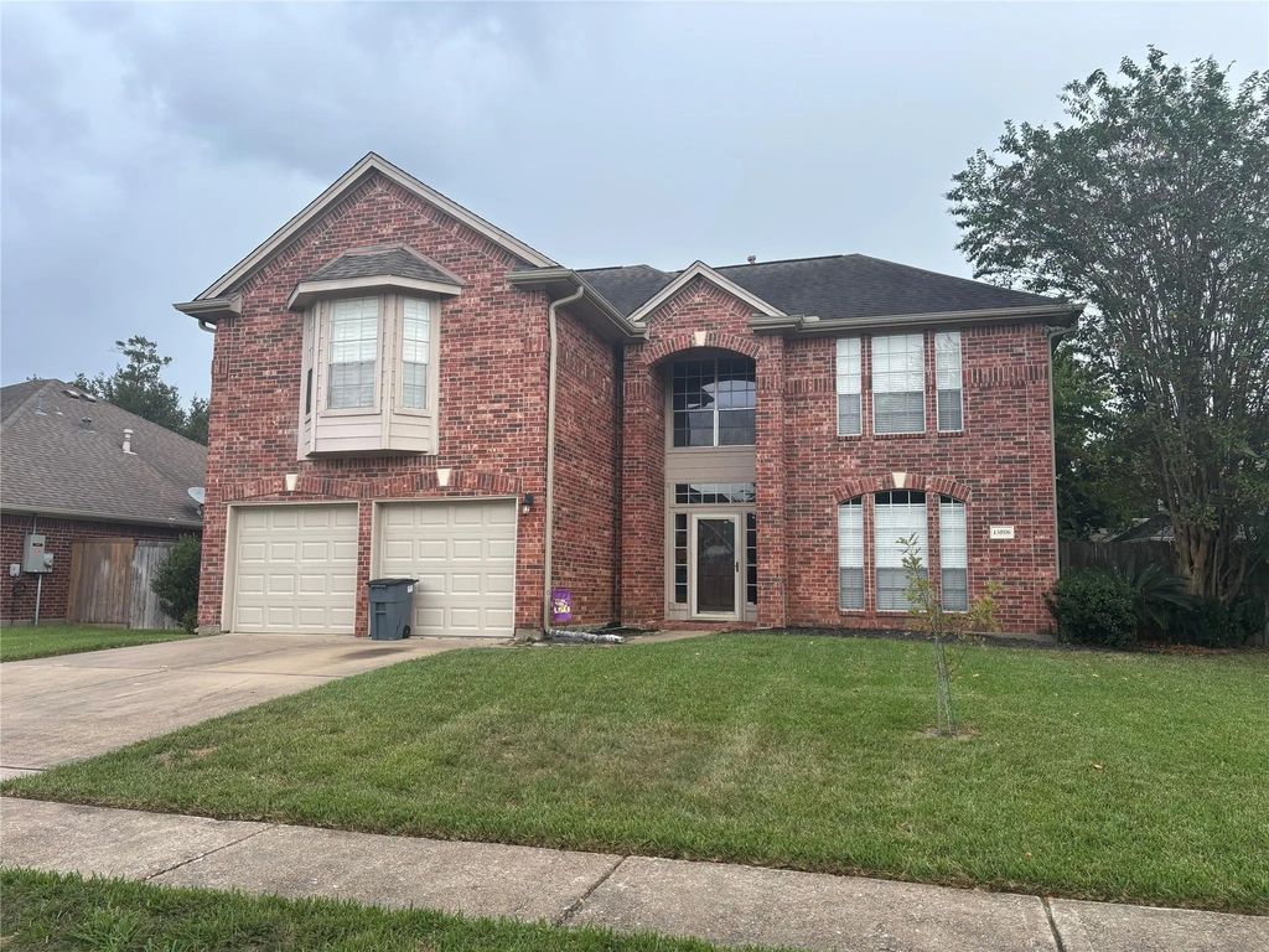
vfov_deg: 53.1
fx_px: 953
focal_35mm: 26
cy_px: 476
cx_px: 634
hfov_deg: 67.3
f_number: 1.6
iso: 50
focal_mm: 5.96
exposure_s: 1/910
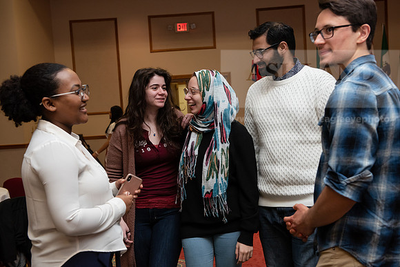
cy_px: 134
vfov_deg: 28.1
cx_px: 200
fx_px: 533
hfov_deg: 41.1
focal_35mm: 48
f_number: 5.6
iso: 1600
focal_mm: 48
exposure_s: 1/200
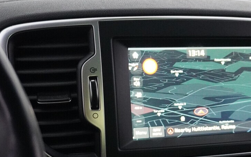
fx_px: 535
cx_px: 205
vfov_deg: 16.3
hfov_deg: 25.9
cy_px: 162
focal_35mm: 78
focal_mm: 23
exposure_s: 1/50
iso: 6400
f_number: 4.5
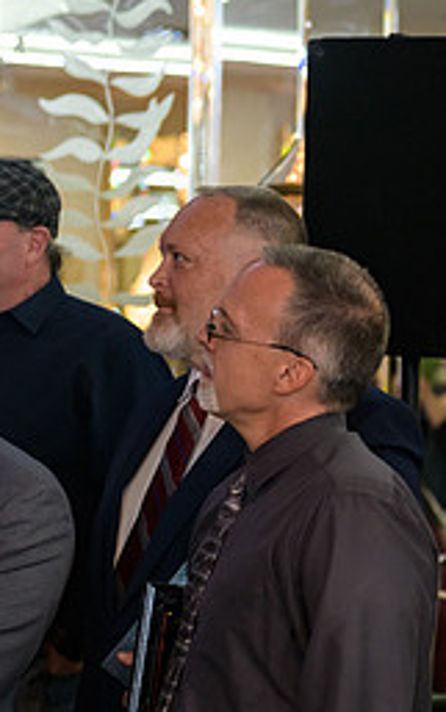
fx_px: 3126
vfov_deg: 13.0
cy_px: 389
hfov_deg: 8.1
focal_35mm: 161
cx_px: 573
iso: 1000
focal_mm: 70
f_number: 3.2
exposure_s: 1/125
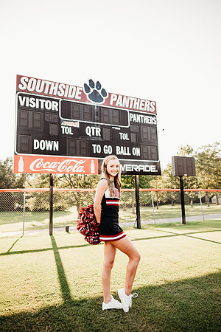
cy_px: 166
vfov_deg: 73.7
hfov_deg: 53.1
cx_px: 110
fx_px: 221
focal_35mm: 24
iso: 200
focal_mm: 24
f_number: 2.8
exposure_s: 1/800
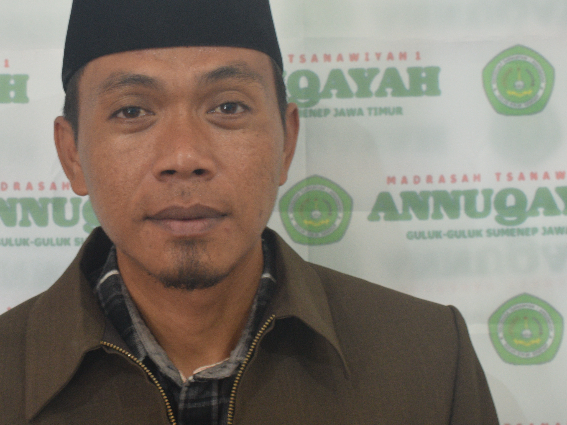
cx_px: 132
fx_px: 1292
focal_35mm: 79
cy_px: 161
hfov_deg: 24.4
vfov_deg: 18.7
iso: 500
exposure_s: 1/8
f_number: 5.6
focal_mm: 29
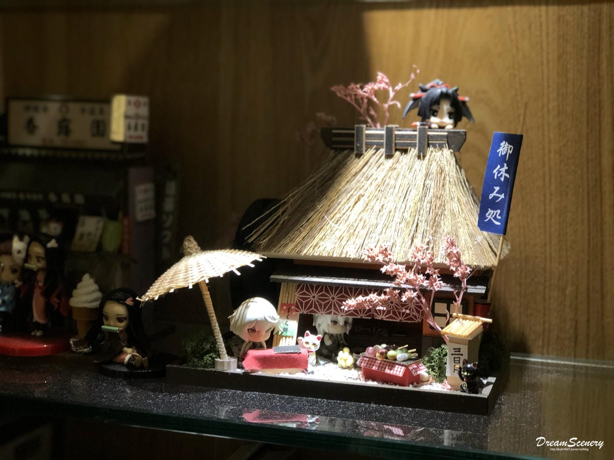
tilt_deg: -8.2
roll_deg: -1.4
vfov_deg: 25.7
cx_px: 307
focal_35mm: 57
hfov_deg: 33.8
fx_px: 1011
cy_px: 230
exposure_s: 1/30
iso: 125
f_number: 2.8
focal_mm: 6.6
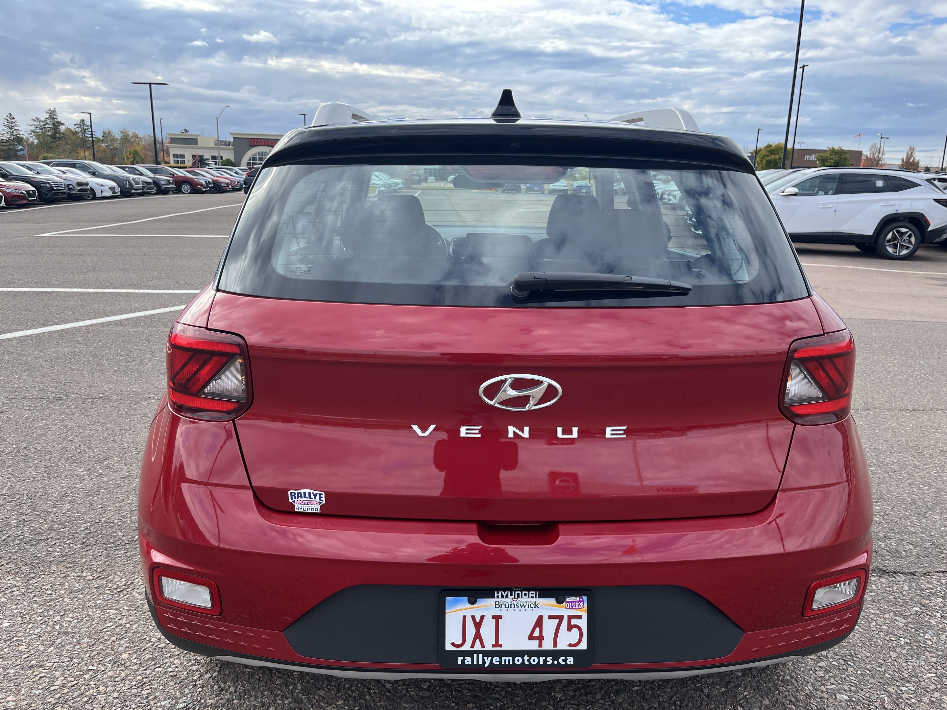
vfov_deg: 53.1
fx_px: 711
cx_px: 474
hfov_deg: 67.3
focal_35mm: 26
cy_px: 355
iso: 50
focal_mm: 5.1
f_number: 1.6
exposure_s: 1/1140
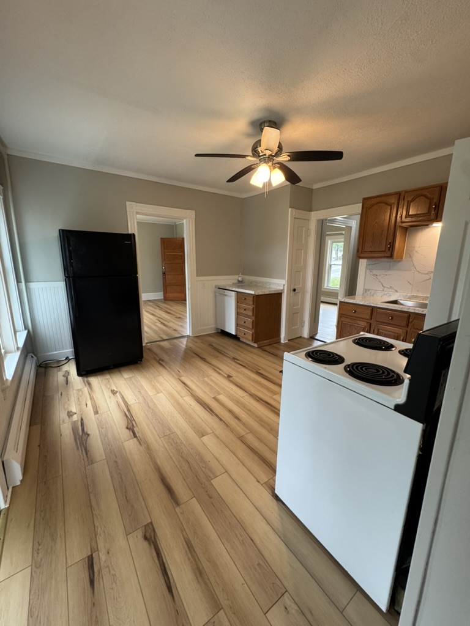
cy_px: 313
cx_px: 235
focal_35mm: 14
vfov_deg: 102.1
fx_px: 253
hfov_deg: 85.7
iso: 250
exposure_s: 1/120
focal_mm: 2.22
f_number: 2.2
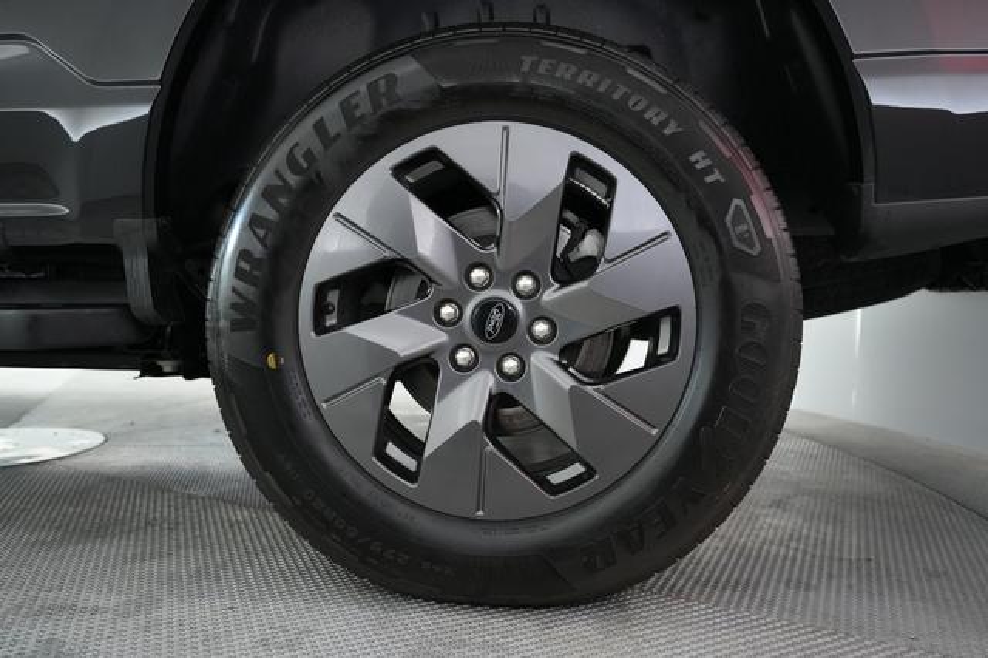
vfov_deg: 53.1
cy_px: 329
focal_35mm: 24
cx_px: 494
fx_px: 658
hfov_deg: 73.8
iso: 5000
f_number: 2.8
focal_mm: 24
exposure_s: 1/160
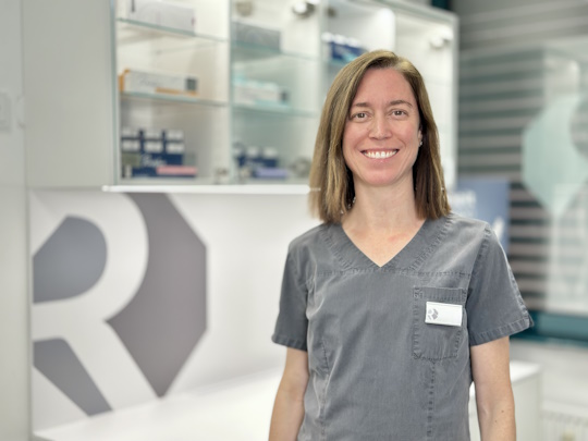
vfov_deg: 30.3
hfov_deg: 39.7
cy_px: 220
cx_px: 294
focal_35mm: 48
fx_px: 815
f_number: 1.78
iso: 125
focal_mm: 6.86
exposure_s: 1/50
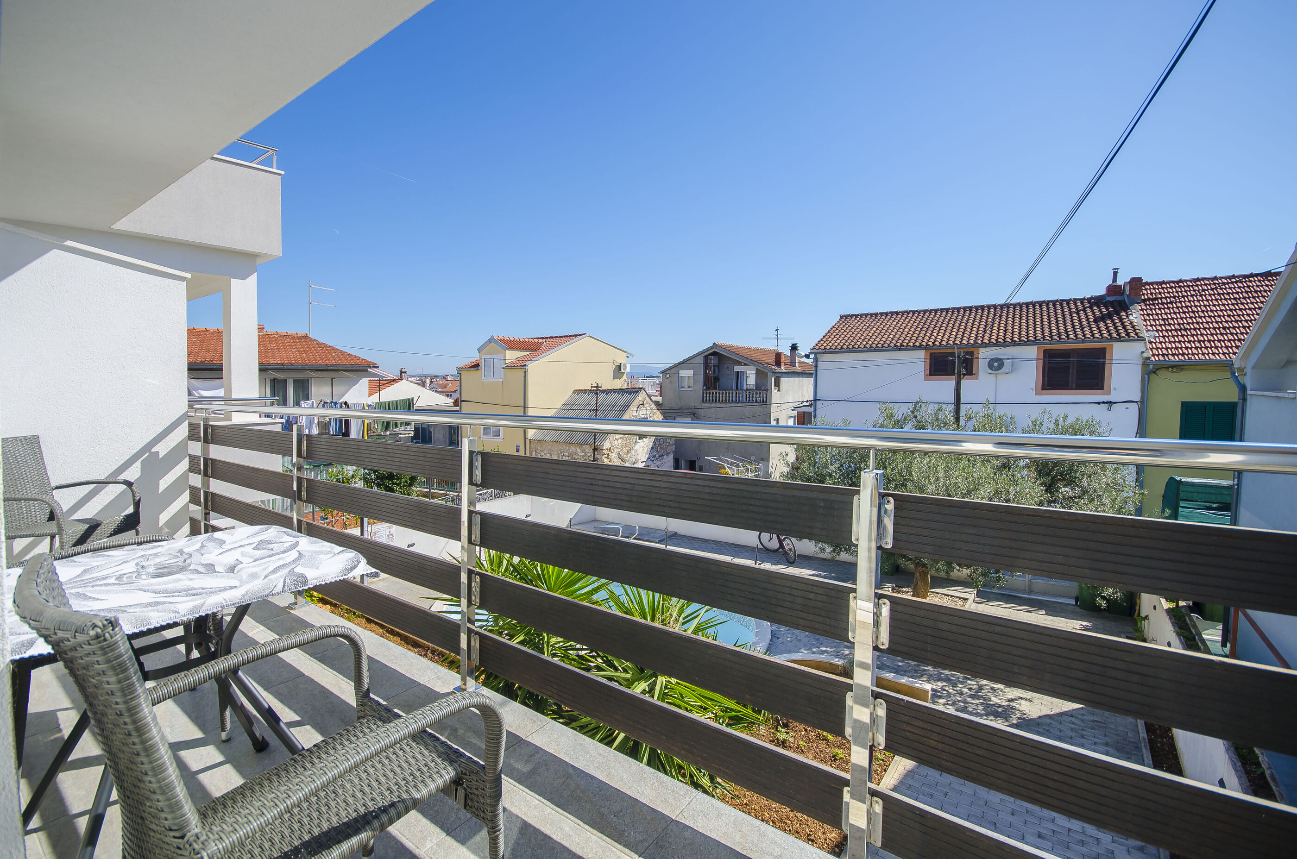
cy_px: 430
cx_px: 648
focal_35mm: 15
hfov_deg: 100.5
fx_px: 539
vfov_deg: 77.1
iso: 160
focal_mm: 10
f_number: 7.1
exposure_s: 1/500
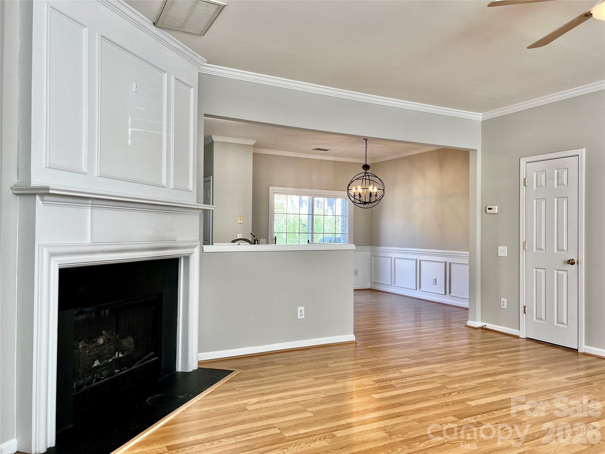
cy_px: 227
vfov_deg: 53.1
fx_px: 454
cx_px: 302
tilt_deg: +0.3
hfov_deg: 67.3
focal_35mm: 26
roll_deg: -0.5
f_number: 1.5
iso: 64
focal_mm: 5.7
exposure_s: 1/120
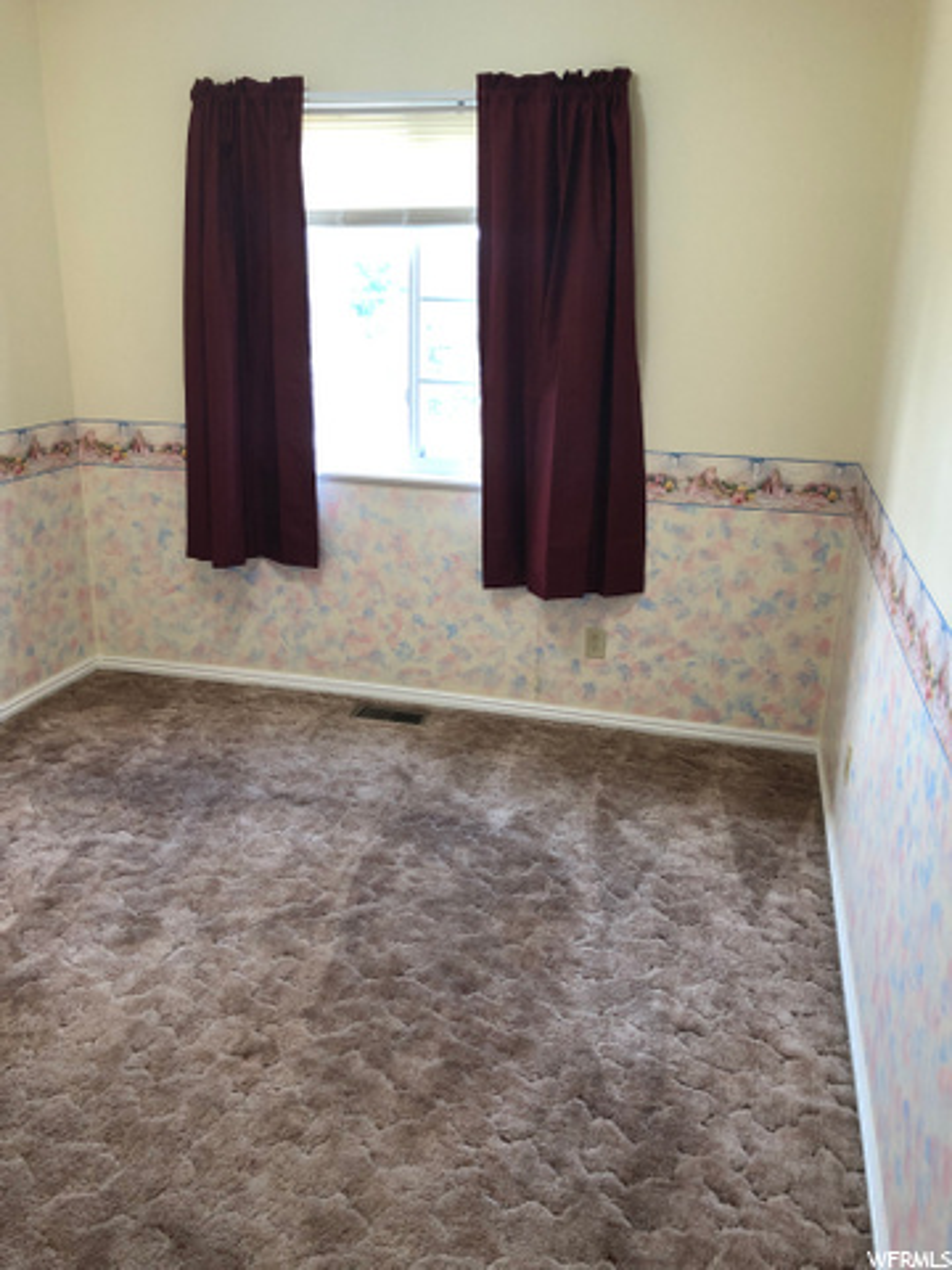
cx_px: 476
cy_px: 635
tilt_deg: -18.2
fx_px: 1027
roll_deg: -1.1
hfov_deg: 49.7
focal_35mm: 28
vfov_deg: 63.4
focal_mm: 3.99
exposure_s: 1/24
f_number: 1.8
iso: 40
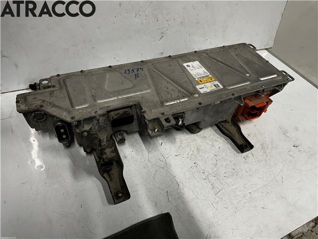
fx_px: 220
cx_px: 159
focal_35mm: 24
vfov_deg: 56.8
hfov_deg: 71.6
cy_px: 120
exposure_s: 1/100
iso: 160
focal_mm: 6.86
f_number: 1.78
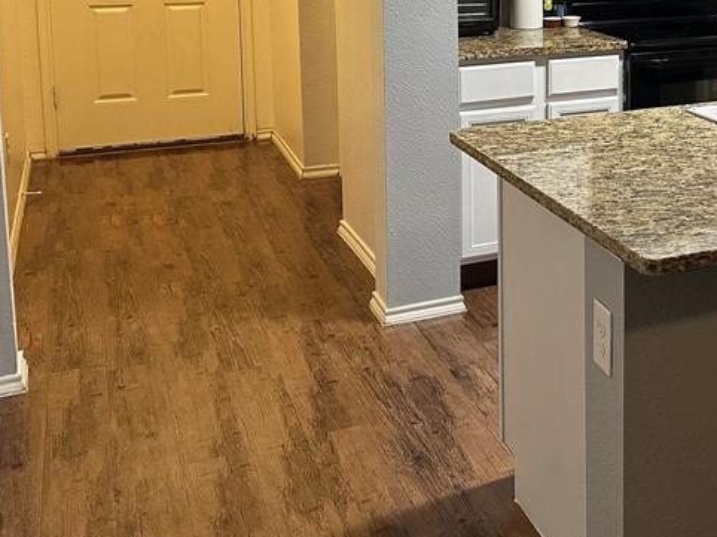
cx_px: 710
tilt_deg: -7.3
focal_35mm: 51
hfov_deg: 34.3
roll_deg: -1.0
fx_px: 1056
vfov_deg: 27.2
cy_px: 24
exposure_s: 1/60
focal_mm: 6.86
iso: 250
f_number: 1.78
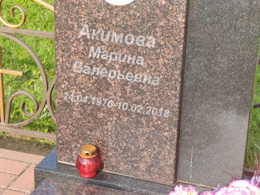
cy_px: 98
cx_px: 130
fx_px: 623
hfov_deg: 23.6
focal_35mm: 83
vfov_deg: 17.8
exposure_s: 1/330
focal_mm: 5.52
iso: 100
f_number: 1.9
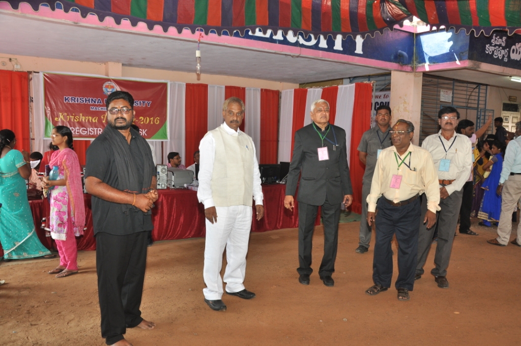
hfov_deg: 59.6
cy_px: 173
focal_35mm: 32
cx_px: 260
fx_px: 455
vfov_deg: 41.6
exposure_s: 1/125
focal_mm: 21
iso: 400
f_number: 6.3
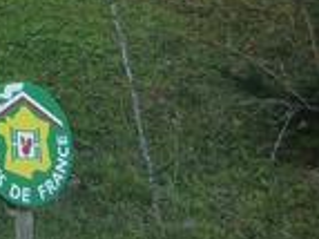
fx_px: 902
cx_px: -221
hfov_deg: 17.1
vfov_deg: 13.9
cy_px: -149
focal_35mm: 98
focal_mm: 4.9
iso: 64
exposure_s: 1/125
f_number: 2.6
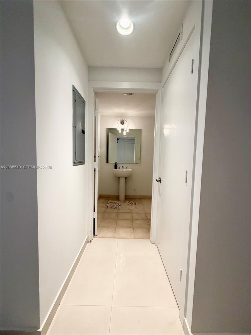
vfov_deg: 102.1
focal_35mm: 14
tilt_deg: -4.8
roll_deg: -2.3
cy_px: 168
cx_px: 126
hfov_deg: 85.7
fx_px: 135
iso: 250
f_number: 2.2
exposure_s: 1/120
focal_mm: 2.22
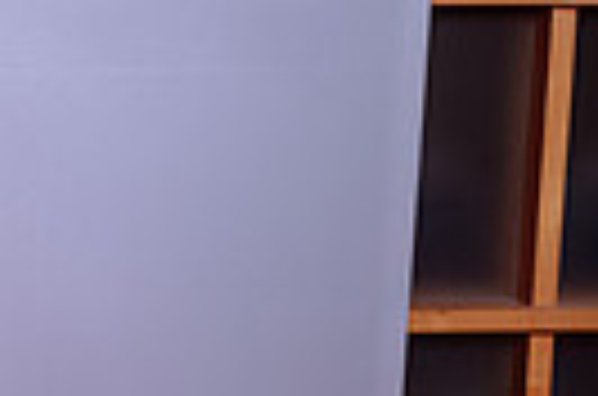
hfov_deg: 13.8
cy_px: 264
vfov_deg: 10.5
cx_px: -531
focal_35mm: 130
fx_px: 2154
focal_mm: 28
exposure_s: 1/160
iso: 100
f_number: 5
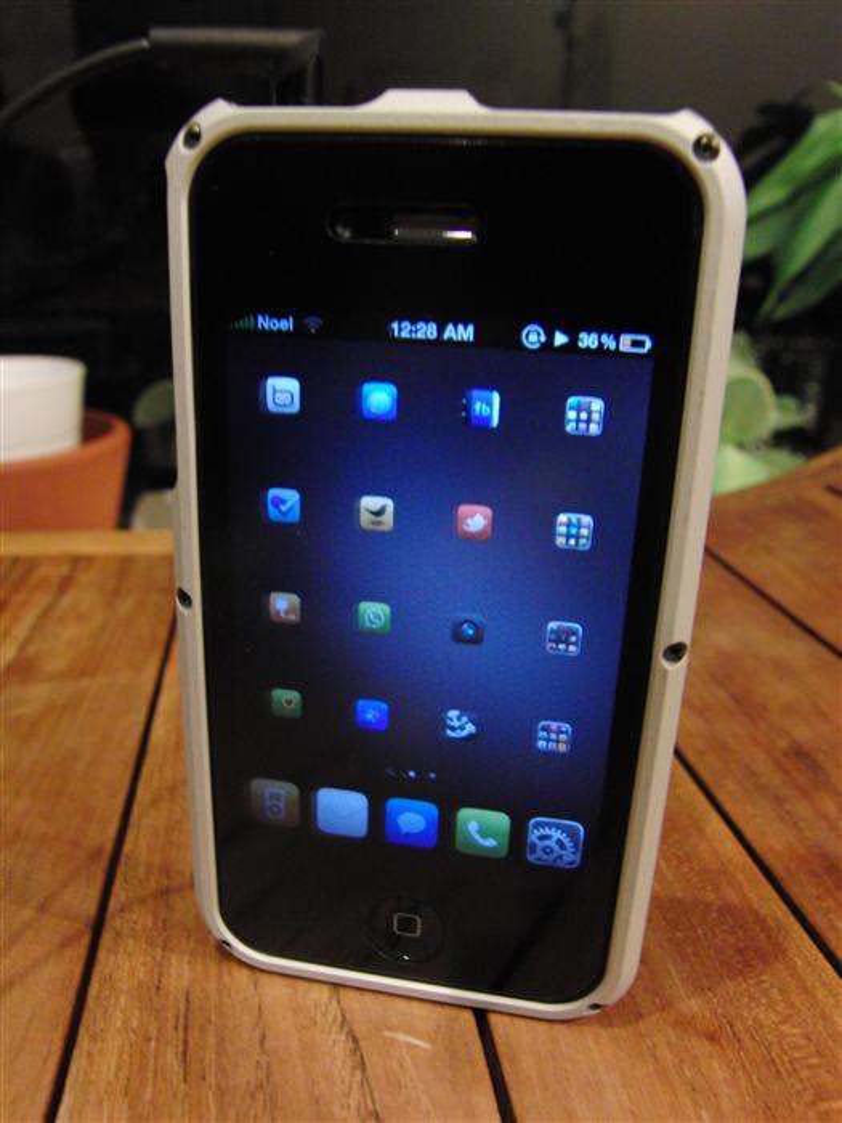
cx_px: 421
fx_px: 973
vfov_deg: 60.0
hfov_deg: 46.8
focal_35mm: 30
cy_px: 562
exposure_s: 1/4
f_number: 2.8
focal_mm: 5.3
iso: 400
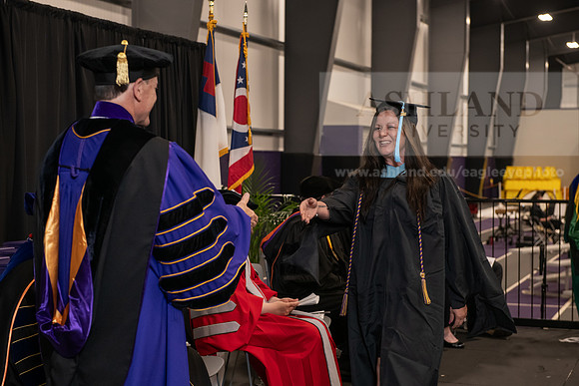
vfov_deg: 19.5
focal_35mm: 70
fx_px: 1126
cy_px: 193
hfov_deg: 28.8
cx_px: 290
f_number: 5
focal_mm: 70
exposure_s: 1/125
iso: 2000
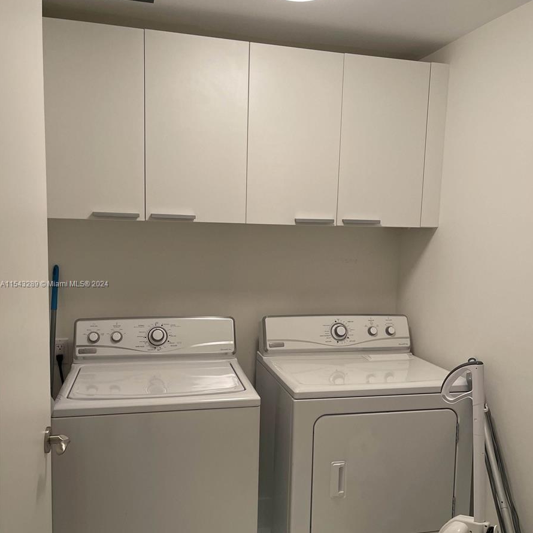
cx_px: 268
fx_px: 540
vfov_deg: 52.5
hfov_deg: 52.5
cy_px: 284
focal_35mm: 31
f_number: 1.6
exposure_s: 1/120
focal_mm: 5.1
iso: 125
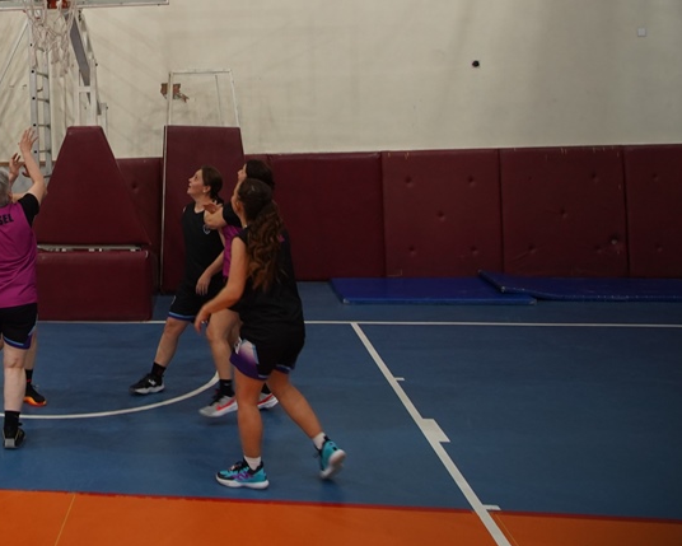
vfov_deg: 34.1
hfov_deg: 39.3
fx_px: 868
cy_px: 129
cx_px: 47
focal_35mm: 43
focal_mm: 24
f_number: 4
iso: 2500
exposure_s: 1/160
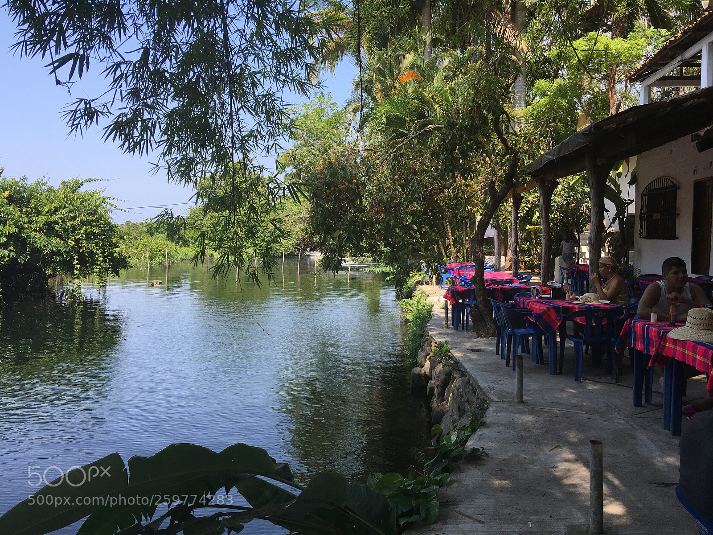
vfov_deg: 48.2
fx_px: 597
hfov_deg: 61.7
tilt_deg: -3.2
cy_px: 268
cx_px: 356
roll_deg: -1.1
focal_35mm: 29
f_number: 2.2
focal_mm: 4.15
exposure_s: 1/674
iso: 25
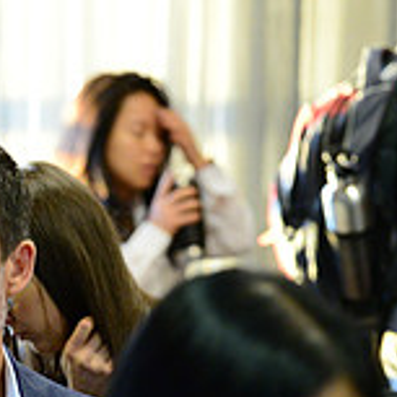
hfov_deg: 5.3
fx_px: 4256
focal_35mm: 328
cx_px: -49
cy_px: 416
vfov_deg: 5.3
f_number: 4
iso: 3200
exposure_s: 1/125
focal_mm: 102
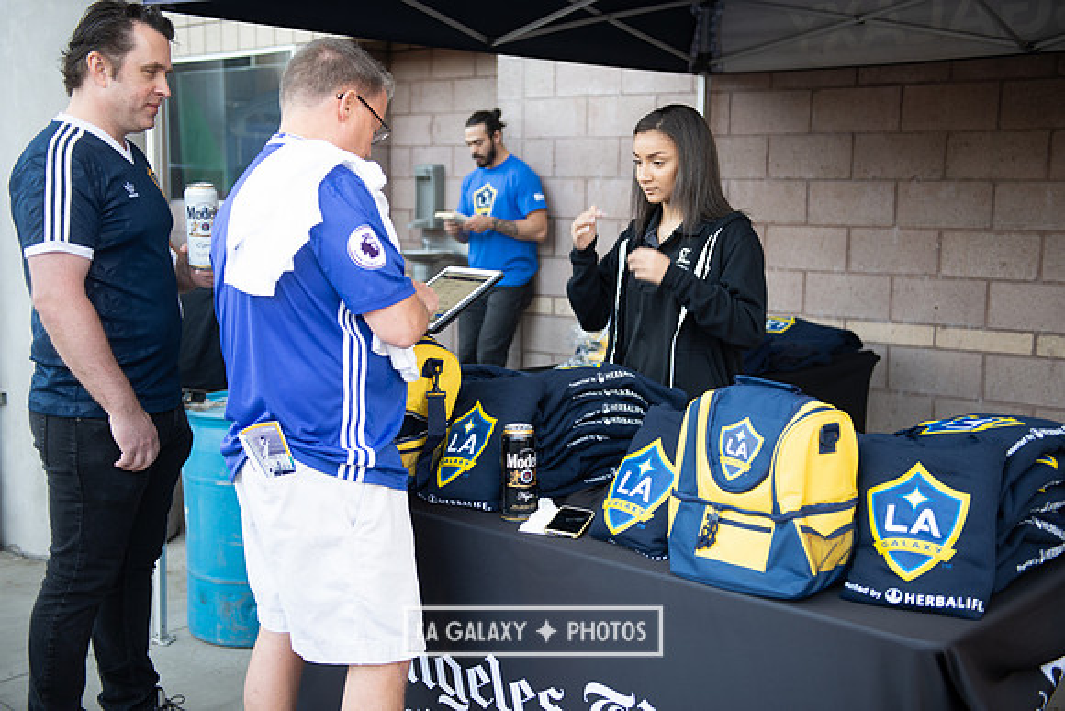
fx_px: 1302
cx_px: 532
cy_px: 356
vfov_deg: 30.5
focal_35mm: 44
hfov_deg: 44.5
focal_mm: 44
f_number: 2.8
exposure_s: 1/100
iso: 250
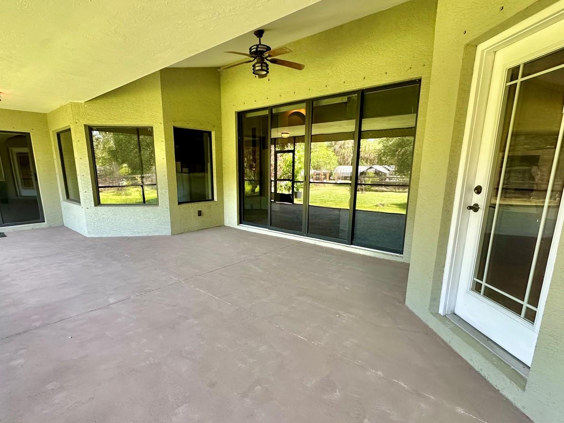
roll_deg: -0.3
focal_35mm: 18
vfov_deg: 71.4
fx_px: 293
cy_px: 233
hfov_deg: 87.7
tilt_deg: -12.9
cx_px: 270
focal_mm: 2.22
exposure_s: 1/99
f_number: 2.2
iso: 200
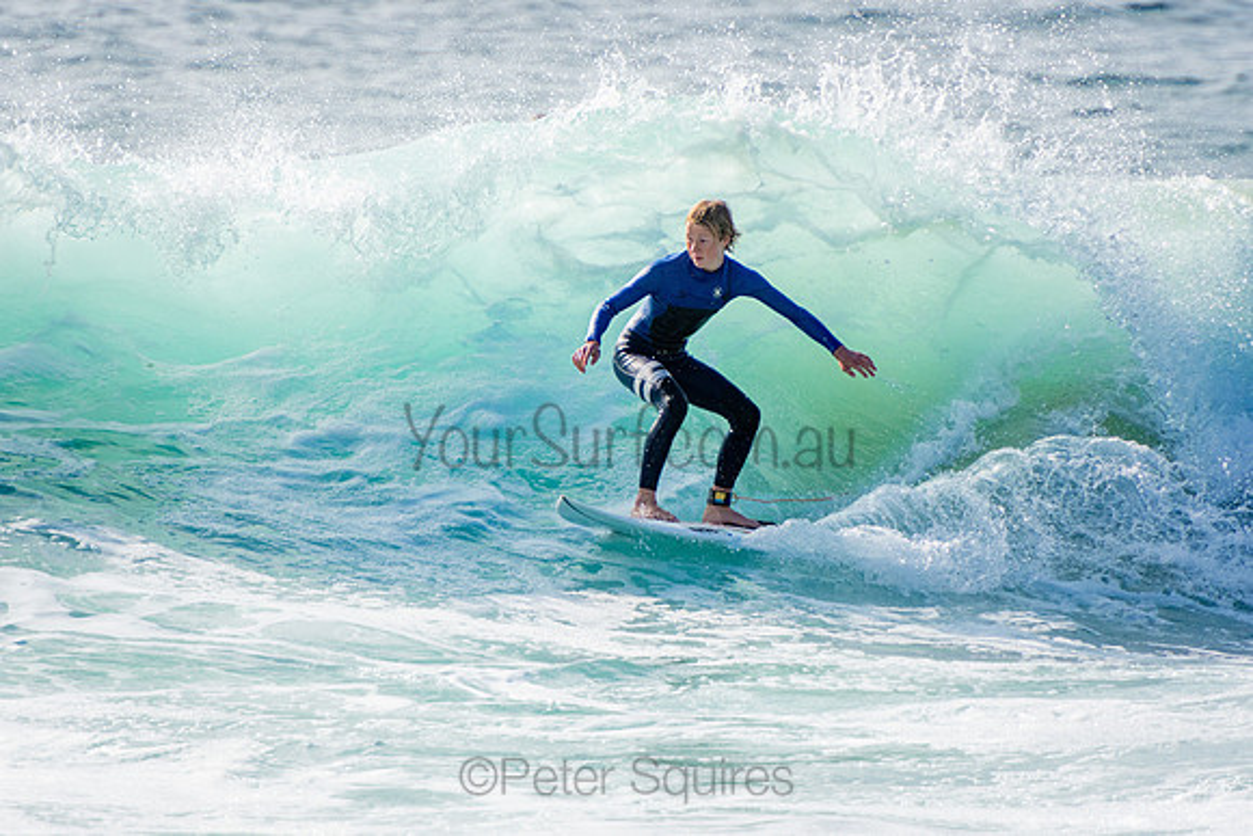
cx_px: 626
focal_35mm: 600
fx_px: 20887
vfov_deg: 2.3
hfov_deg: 3.4
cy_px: 418
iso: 320
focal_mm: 400
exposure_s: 1/2000
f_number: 5.6
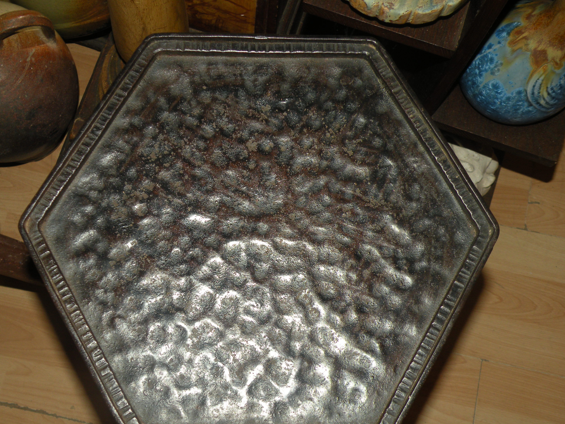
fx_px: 783
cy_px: 238
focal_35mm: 48
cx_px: 245
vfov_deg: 30.2
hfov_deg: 39.6
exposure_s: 1/60
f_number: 3.2
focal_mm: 7.4
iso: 64
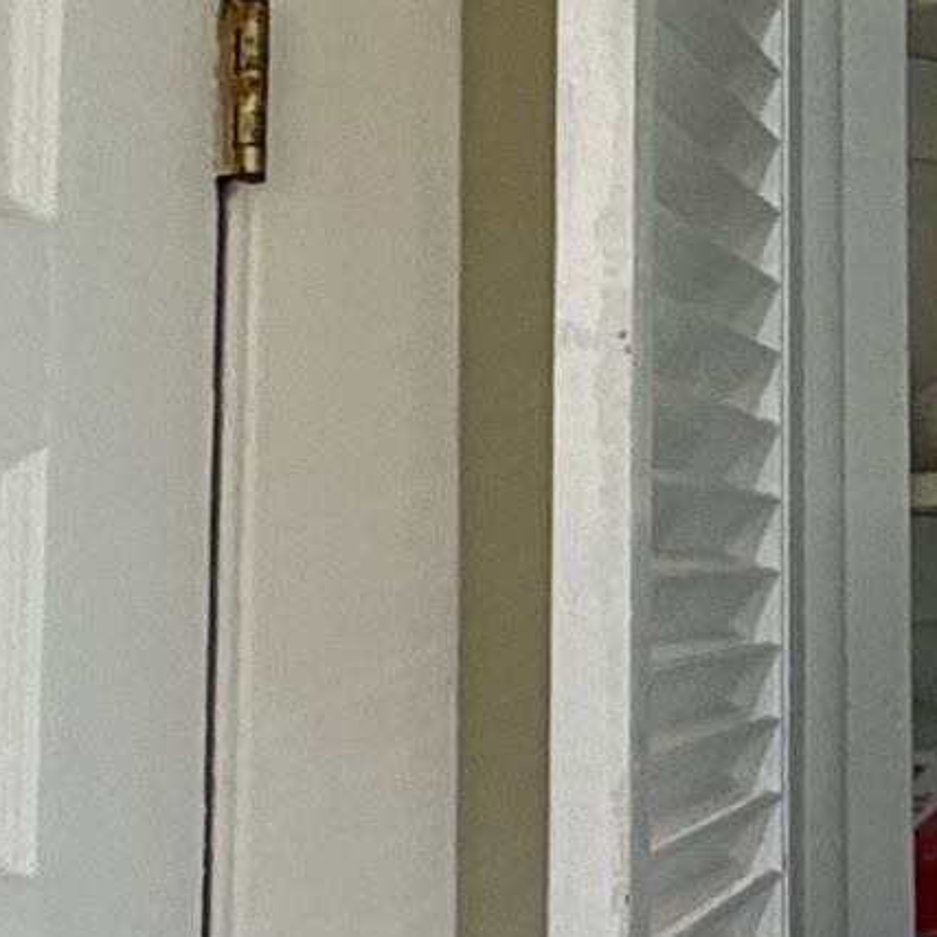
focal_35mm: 89
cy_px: 193
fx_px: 2726
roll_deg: +3.0
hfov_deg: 16.0
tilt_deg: +7.6
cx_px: 1782
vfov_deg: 19.3
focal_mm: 2.22
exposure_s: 1/120
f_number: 2.2
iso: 100
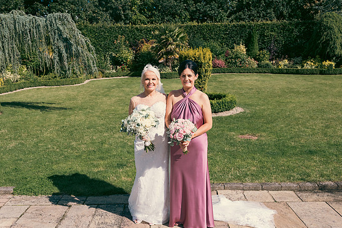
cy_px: 118
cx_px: 166
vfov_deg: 38.9
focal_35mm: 34
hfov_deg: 55.8
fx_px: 323
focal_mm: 32
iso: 160
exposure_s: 1/2000
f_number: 6.3
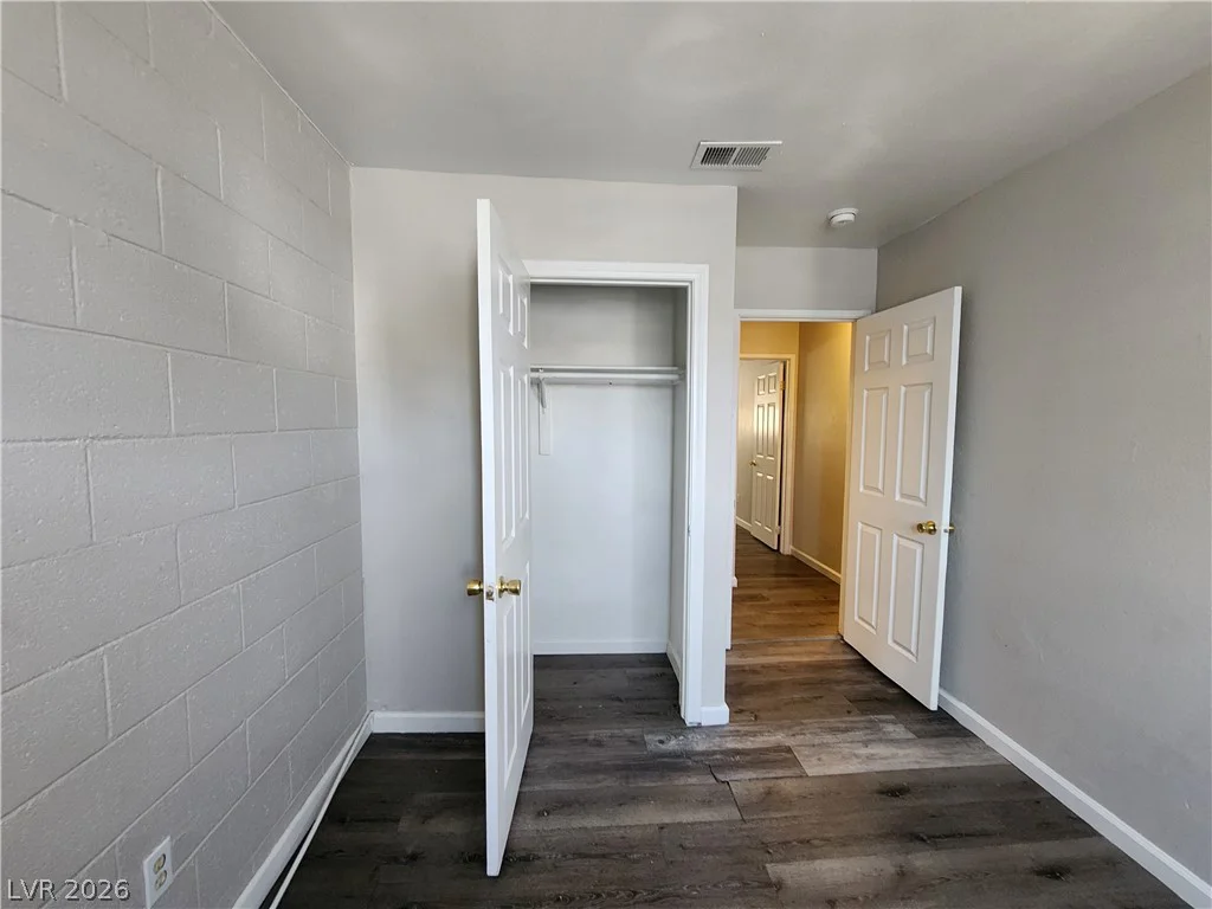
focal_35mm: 13
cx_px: 606
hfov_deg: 106.2
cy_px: 454
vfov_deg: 89.9
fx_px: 455
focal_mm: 2.2
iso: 400
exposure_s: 1/40
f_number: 2.2
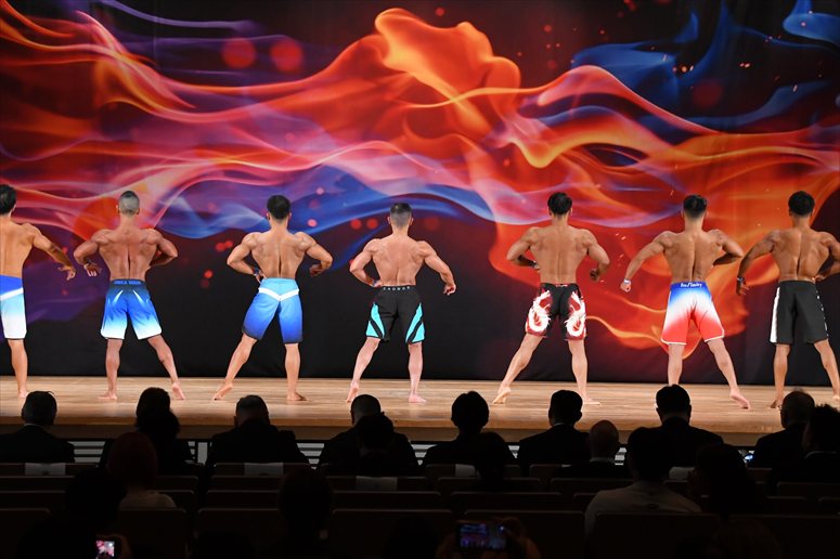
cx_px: 420
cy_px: 280
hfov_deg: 19.5
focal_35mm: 105
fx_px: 2449
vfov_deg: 13.0
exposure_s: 1/400
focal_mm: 70
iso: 3600
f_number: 5.6
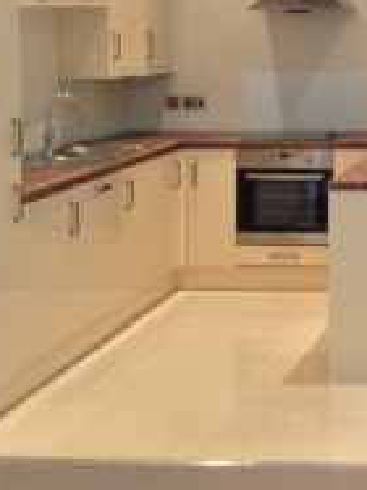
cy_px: 55
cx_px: 514
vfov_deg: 20.1
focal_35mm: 96
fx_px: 1359
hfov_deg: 14.5
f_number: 2.4
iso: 125
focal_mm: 4.28
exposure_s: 1/20
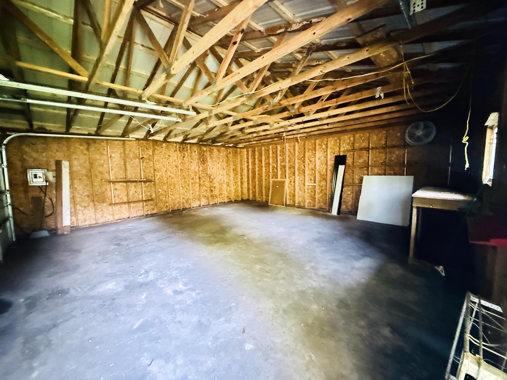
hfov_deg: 102.1
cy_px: 190
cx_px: 254
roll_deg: +1.1
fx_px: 205
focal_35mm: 14
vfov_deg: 85.7
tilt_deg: -4.6
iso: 1600
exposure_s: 1/38
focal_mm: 2.22
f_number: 2.2
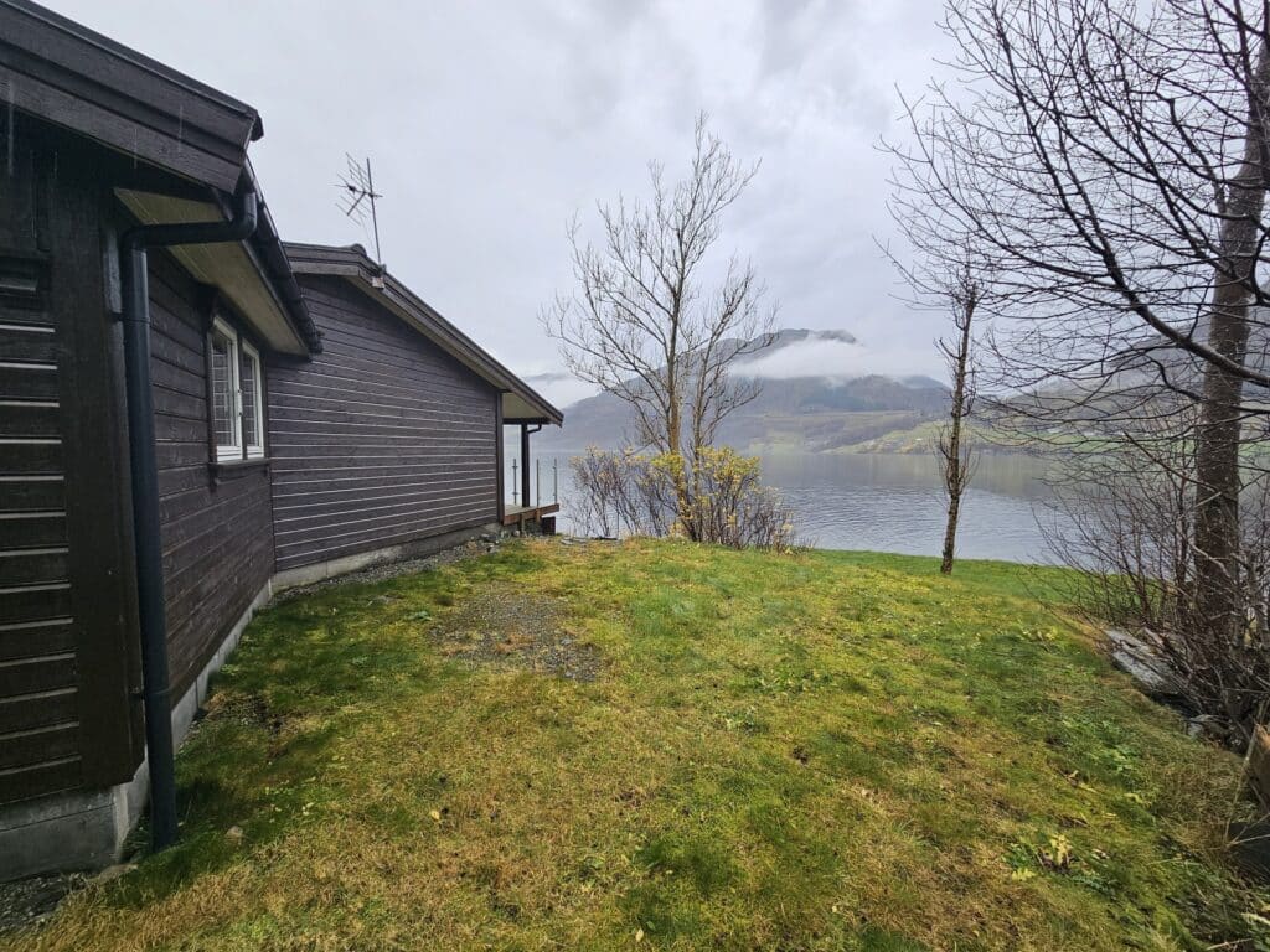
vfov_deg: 89.9
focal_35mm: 13
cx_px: 635
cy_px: 476
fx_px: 477
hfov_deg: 106.2
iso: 50
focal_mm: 2.2
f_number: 2.2
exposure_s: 1/132
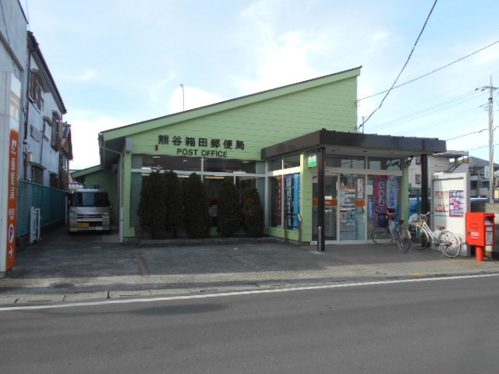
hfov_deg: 67.3
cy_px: 187
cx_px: 250
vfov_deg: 53.1
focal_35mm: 26
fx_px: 375
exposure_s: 1/400
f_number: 3.2
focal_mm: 4.6
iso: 80
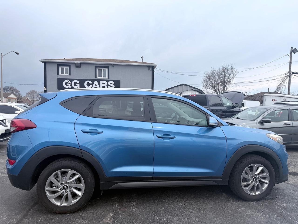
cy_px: 112
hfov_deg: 71.6
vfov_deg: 56.8
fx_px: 207
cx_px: 149
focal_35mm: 24
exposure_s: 1/3953
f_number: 1.78
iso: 80
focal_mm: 6.76
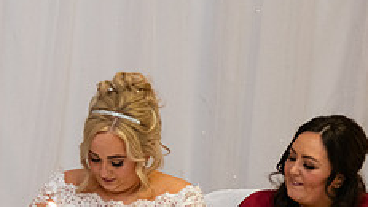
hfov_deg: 12.1
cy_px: 107
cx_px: -89
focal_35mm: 174
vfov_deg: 7.0
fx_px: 1698
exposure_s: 1/160
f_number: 3.5
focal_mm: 66
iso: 1250
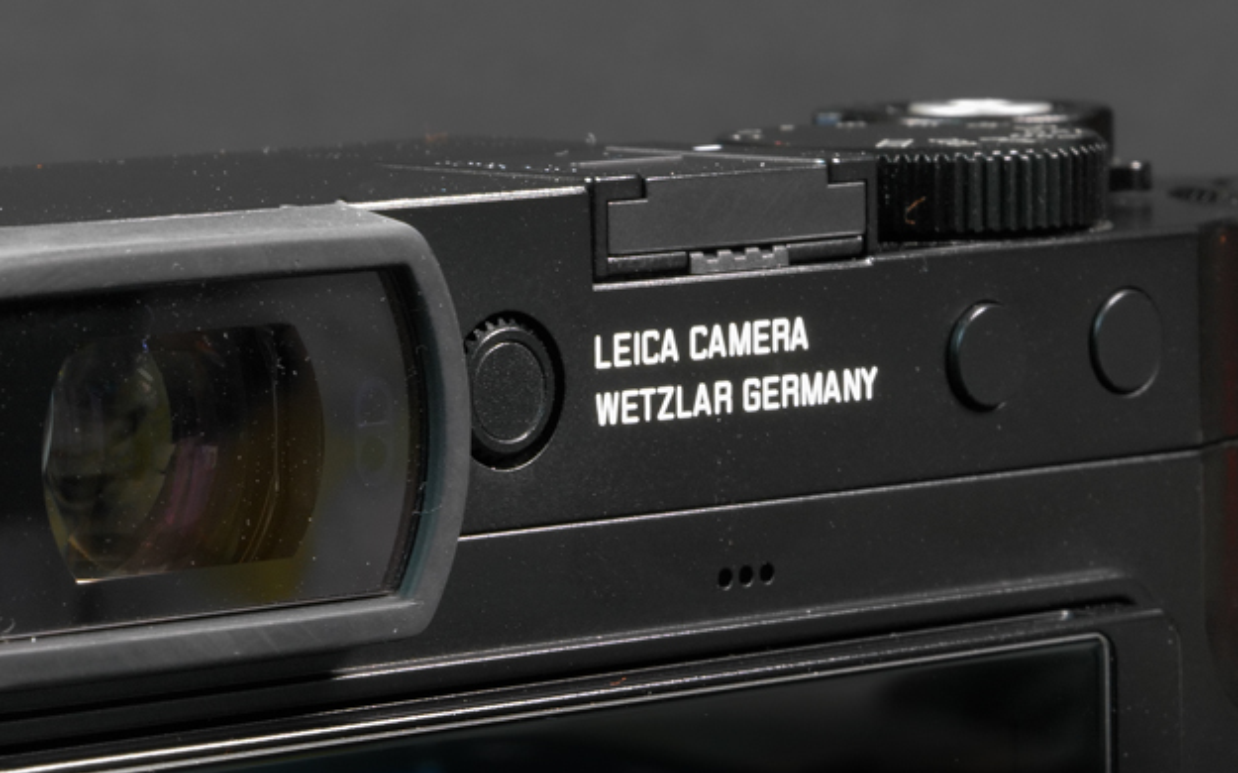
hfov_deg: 9.4
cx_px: 267
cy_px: 1027
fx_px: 7487
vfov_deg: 5.9
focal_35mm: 222
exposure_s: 4
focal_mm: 85
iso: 800
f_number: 22
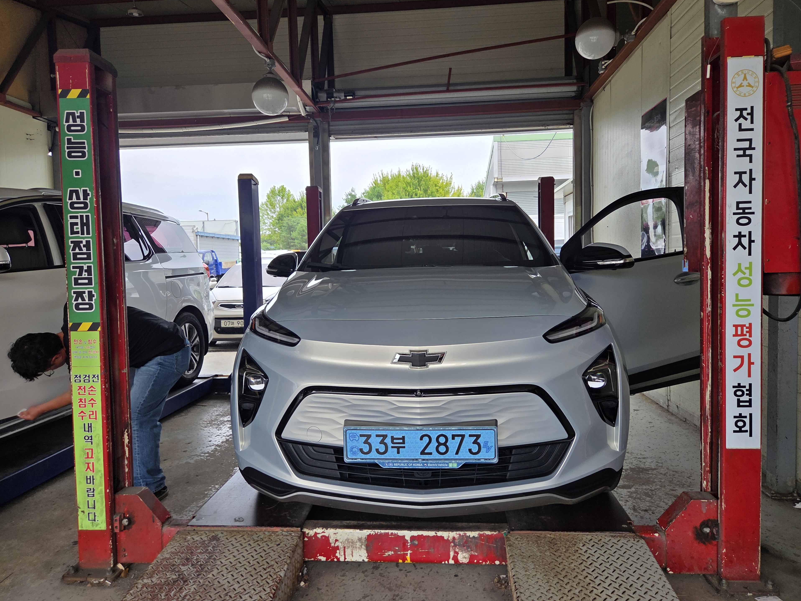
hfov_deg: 71.6
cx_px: 405
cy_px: 288
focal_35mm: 24
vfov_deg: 56.8
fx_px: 555
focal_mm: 5.4
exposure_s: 1/1011
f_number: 1.8
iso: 80
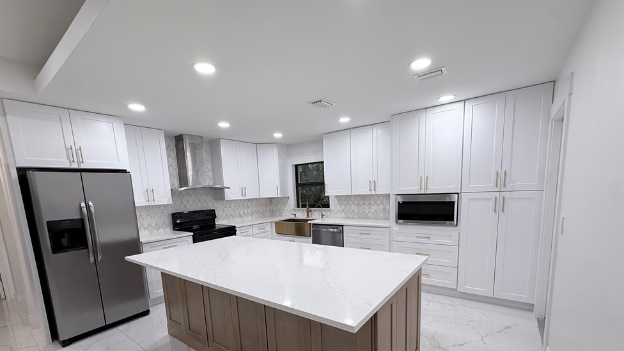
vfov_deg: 65.6
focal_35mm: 16
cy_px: 228
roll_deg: +2.6
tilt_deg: -7.1
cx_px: 310
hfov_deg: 99.4
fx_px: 265
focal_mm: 2.22
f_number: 2.2
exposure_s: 1/120
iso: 100
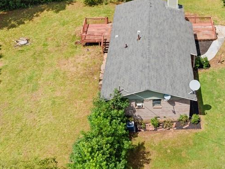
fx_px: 325
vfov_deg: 28.5
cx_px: 158
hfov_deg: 37.6
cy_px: 35
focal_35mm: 50
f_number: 2.8
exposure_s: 1/1000
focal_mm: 4.5
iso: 100
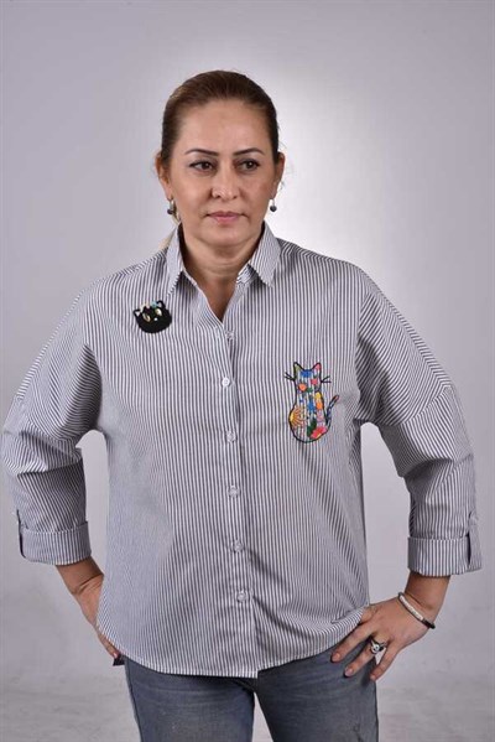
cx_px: 248
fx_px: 1277
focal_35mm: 62
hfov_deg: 21.9
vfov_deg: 32.4
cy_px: 371
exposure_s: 1/125
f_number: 14
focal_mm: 62
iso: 100
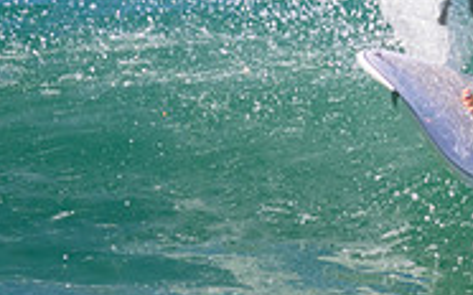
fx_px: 37322
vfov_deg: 0.5
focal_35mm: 2897
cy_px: -105
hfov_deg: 0.7
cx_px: 618
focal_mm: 800
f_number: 11
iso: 1400
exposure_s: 1/1600
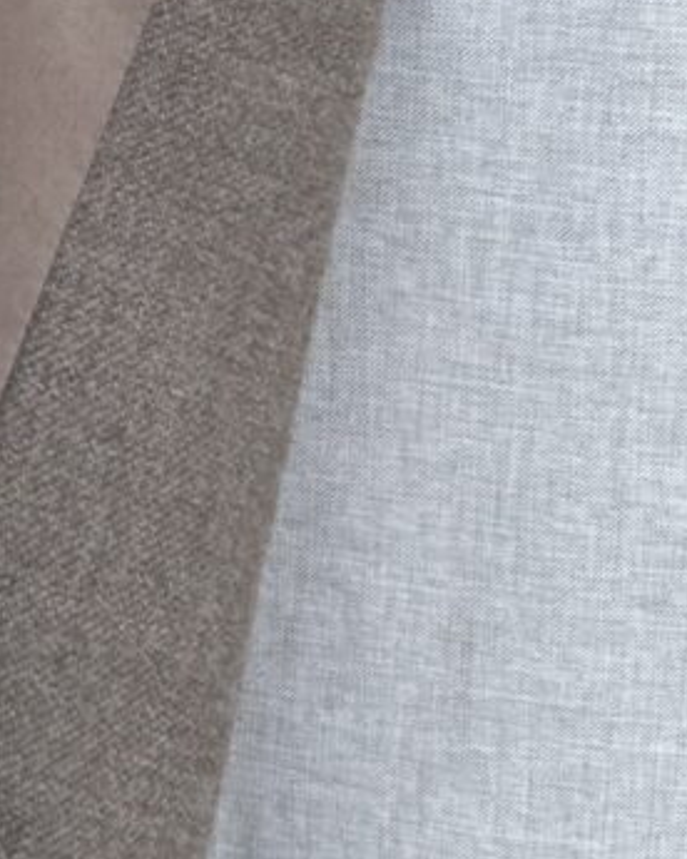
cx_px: -958
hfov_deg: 9.8
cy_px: -314
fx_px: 3533
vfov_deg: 13.3
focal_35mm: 139
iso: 80
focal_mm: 6.76
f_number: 1.78
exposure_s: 1/707
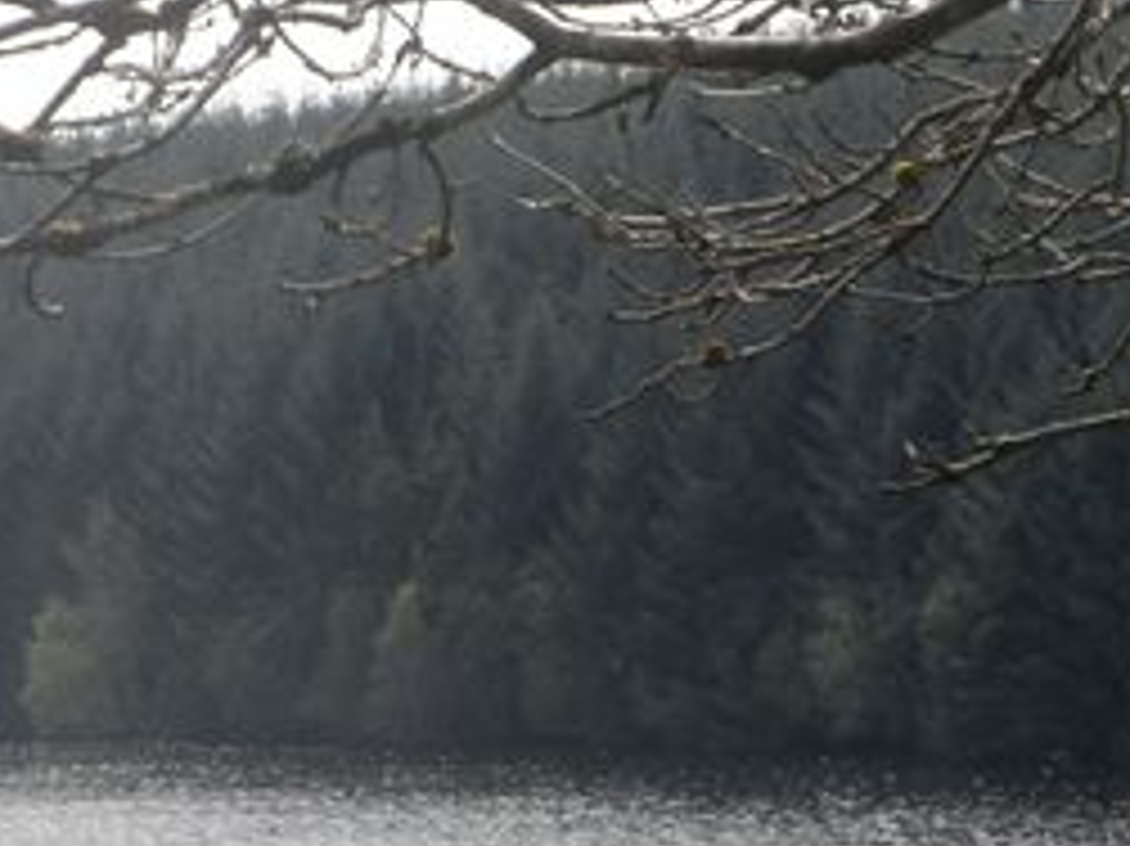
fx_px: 6754
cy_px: 772
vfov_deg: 7.2
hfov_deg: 9.5
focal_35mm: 207
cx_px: 221
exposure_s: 1/250
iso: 80
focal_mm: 17
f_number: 4.6
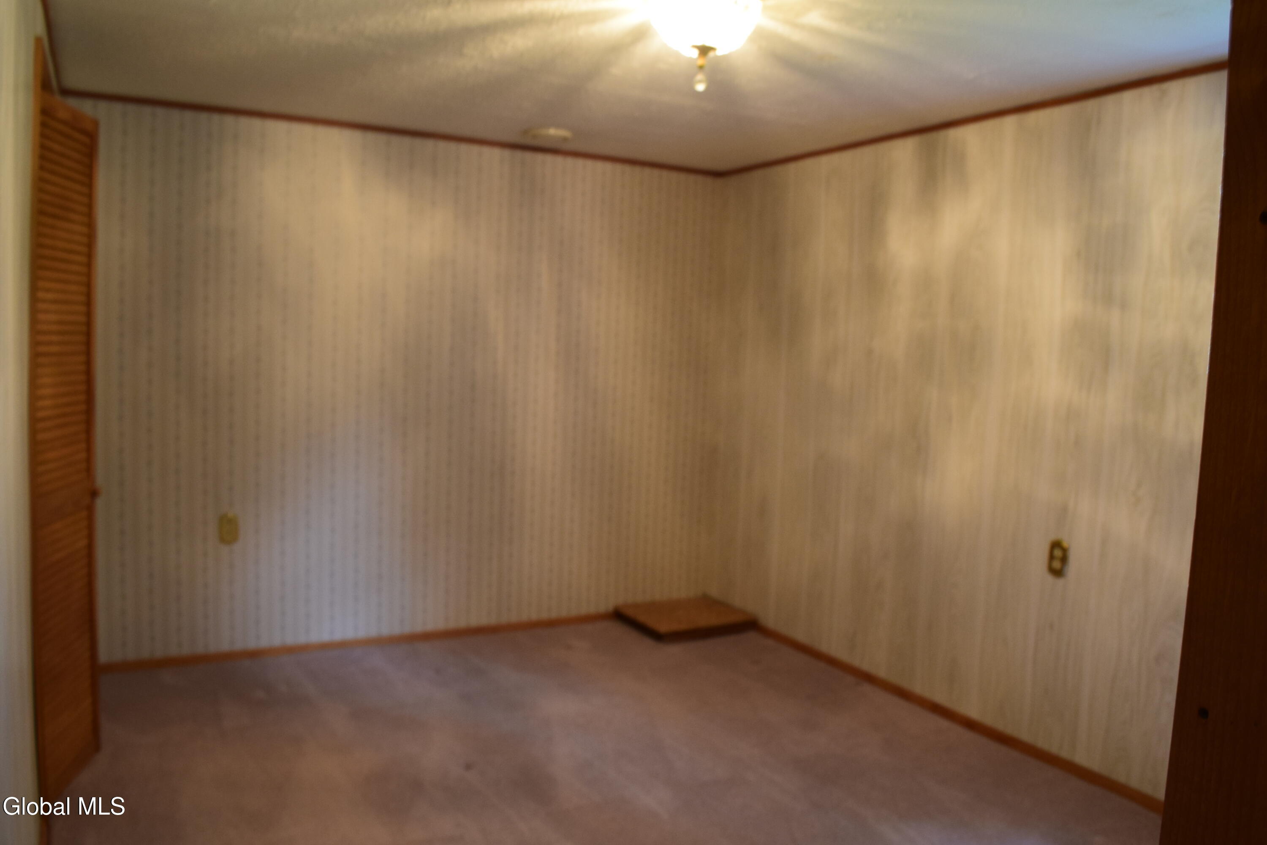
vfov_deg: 47.9
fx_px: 950
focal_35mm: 27
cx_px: 634
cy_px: 422
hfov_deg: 67.4
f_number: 6.3
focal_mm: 18
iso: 800
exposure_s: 1/15
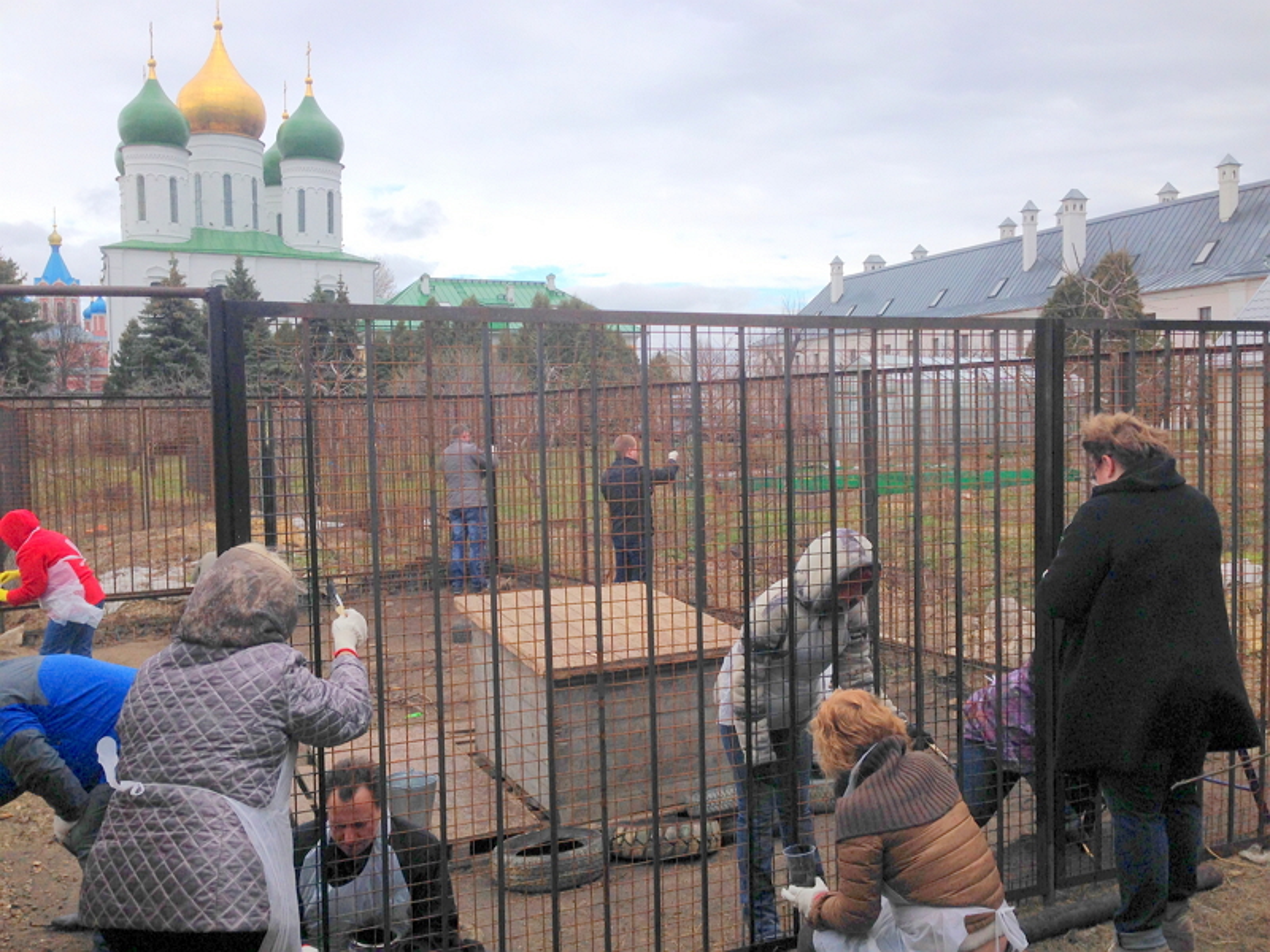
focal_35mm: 33
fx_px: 1211
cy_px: 476
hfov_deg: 55.4
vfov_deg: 42.9
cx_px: 635
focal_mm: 4.12
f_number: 2.4
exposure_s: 1/1323
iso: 50
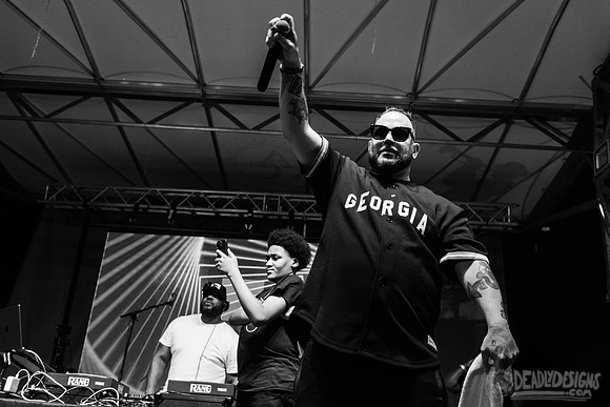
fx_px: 610
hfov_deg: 53.1
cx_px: 305
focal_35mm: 36
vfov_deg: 36.9
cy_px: 204
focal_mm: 36
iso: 2000
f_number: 4
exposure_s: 1/250
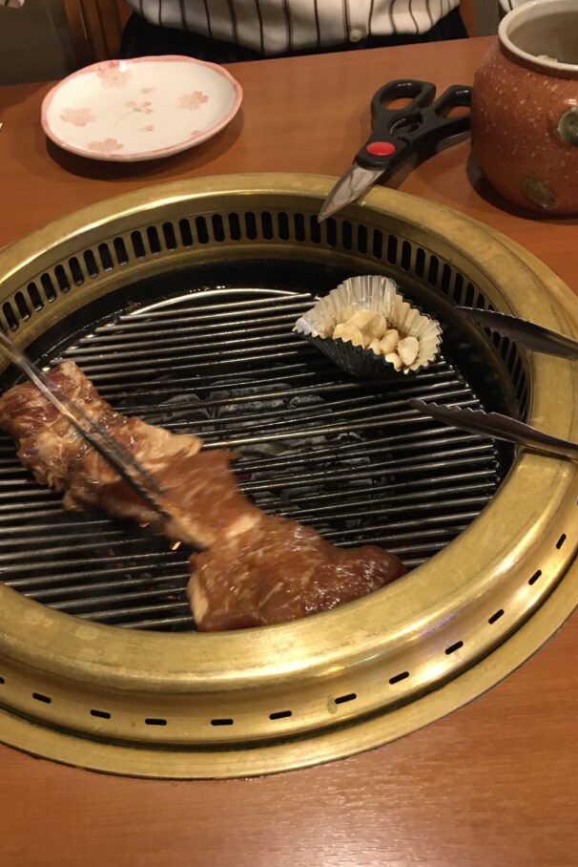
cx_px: 244
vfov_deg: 55.8
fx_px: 818
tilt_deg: -48.5
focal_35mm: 34
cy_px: 449
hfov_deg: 38.8
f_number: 2.2
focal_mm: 4.15
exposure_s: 1/15
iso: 200
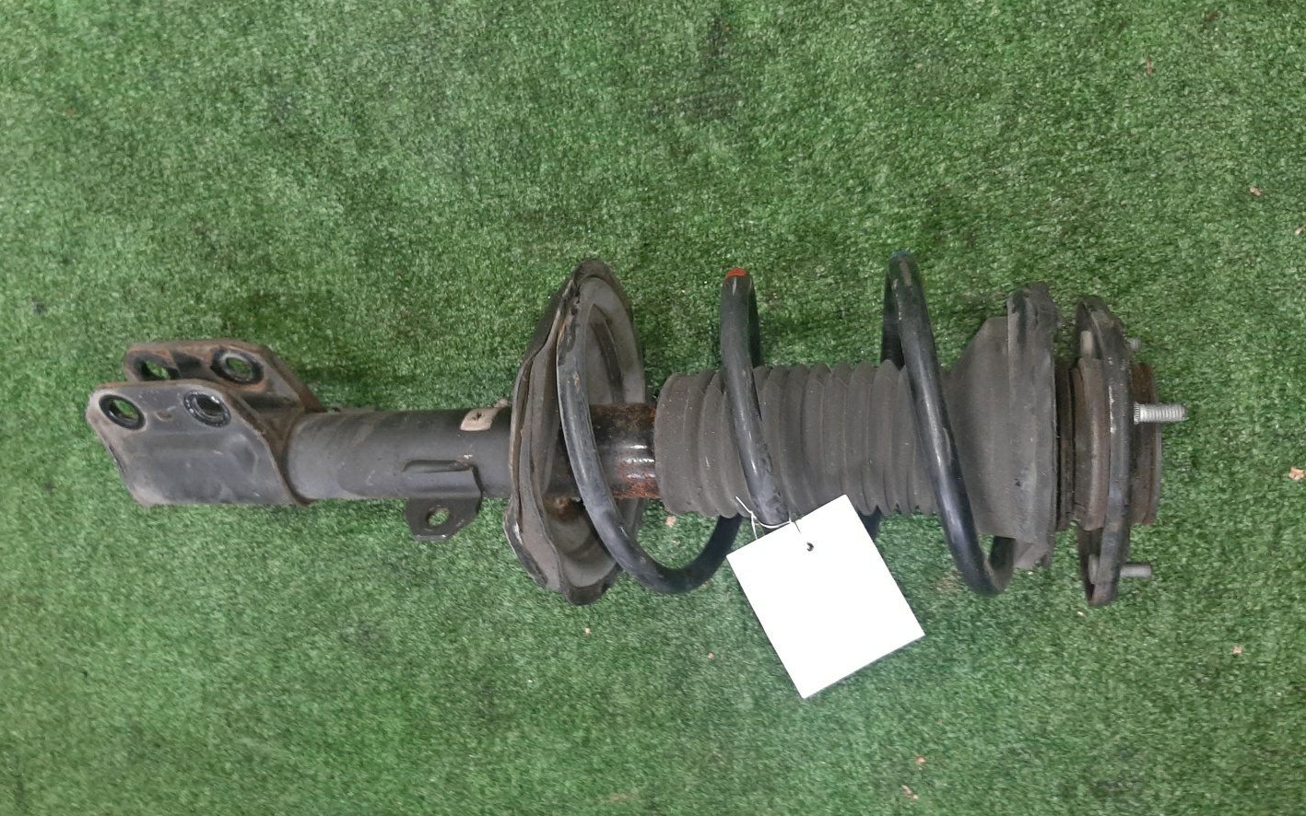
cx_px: 648
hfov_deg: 66.5
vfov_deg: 44.5
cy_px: 419
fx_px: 997
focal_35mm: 28
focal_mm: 3.93
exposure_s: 1/33
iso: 176
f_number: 1.7
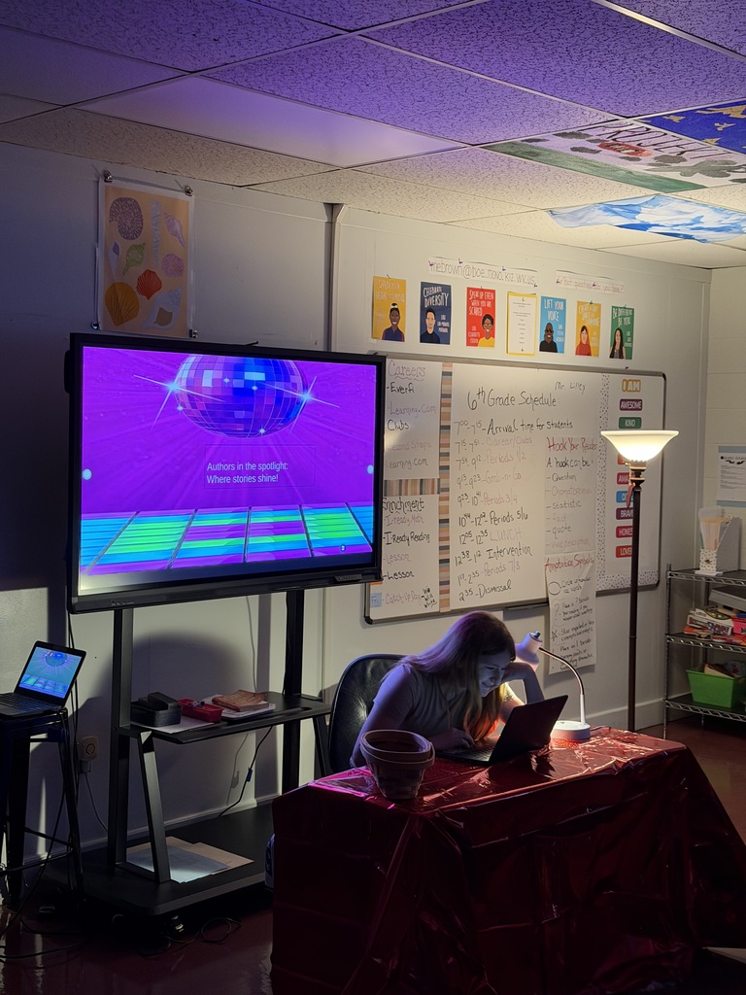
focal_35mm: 48
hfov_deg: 30.3
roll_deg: -1.6
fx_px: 1379
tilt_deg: -2.9
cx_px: 373
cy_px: 498
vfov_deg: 39.7
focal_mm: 6.76
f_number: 1.78
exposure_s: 1/40
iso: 400
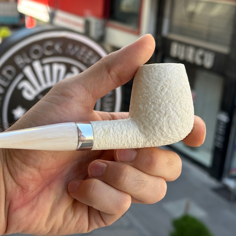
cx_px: 88
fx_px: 440
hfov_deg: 29.9
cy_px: 118
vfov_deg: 30.0
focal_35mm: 57
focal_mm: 6.86
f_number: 1.78
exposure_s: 1/519
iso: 64
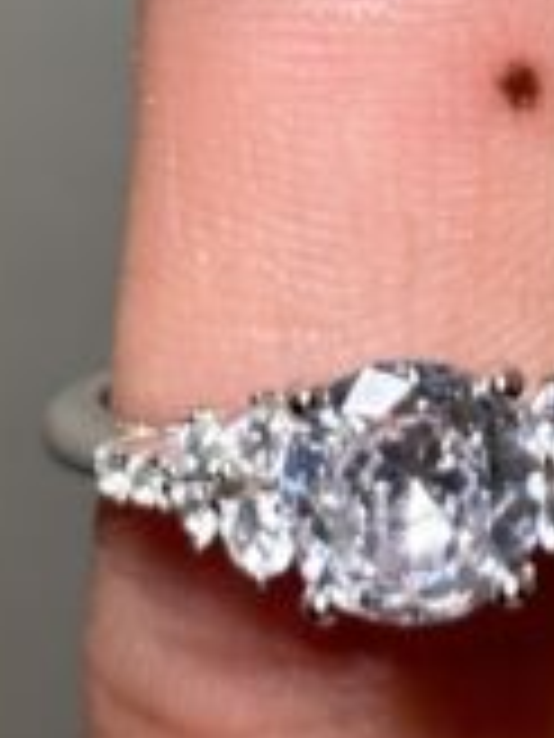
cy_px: -292
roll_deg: +7.0
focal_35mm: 254
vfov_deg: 7.7
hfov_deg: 5.8
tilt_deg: -40.4
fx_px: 5420
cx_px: 383
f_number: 1.6
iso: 50
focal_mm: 5.96
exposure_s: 1/106
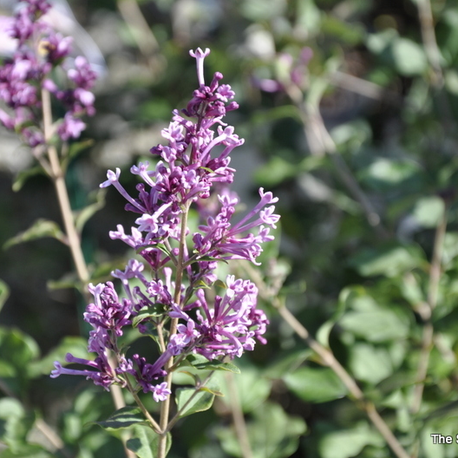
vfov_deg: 8.6
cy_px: 230
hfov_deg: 8.6
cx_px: 204
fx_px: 3033
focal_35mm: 203
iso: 200
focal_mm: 105
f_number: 6.3
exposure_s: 1/160
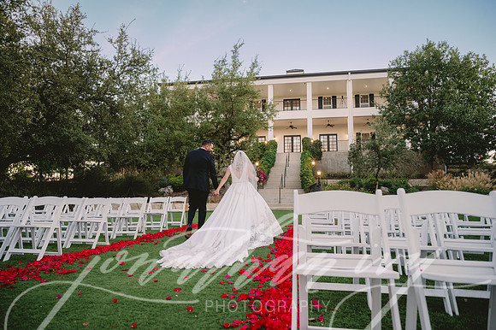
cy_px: 165
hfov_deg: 73.8
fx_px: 330
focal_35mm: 24
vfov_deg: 53.1
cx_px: 248
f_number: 2.8
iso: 400
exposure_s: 1/250
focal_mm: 24
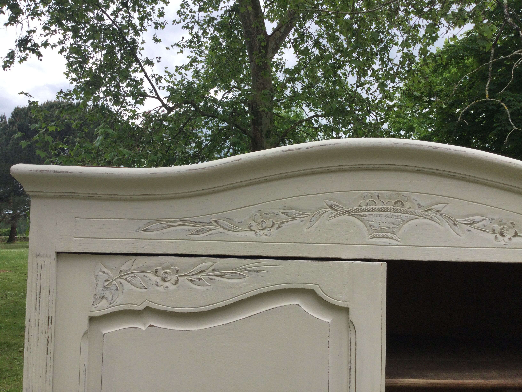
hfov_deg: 58.4
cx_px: 261
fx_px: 467
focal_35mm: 31
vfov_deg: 45.4
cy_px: 196
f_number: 2.4
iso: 25
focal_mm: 3.3
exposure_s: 1/641
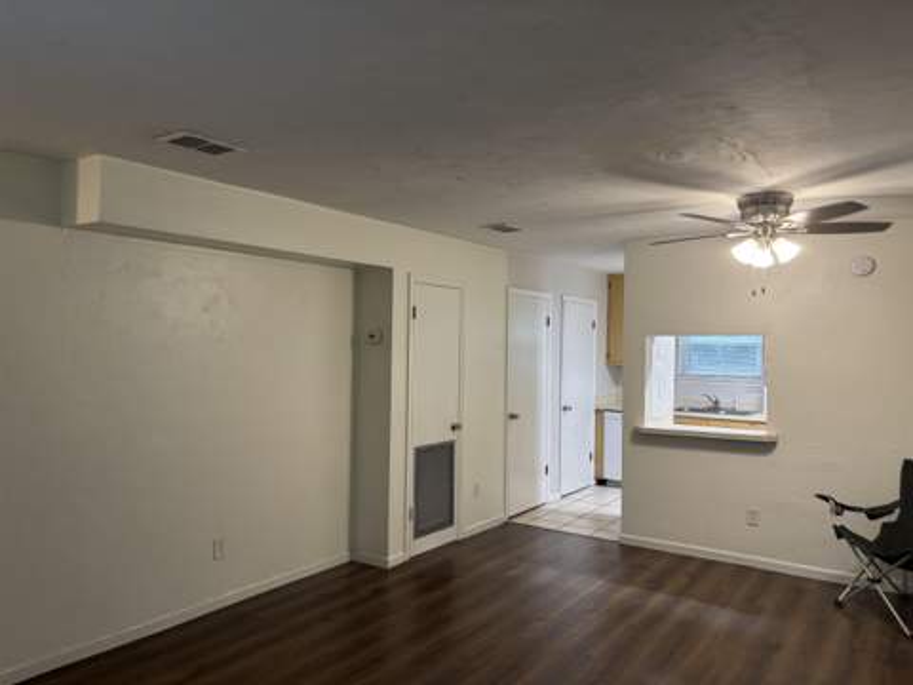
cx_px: 456
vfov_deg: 53.1
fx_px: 686
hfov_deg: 67.3
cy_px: 342
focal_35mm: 26
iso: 125
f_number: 1.6
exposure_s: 1/60
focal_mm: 5.96
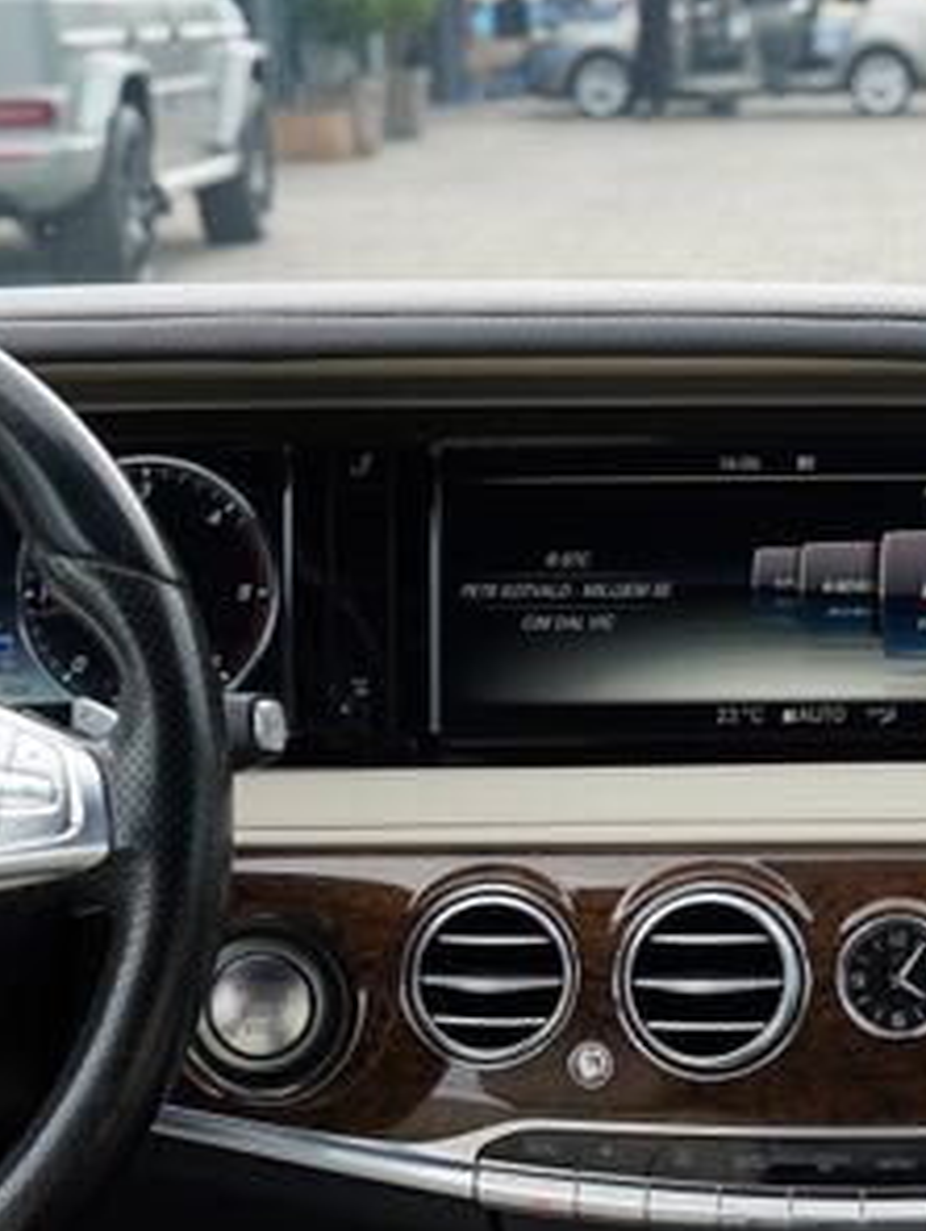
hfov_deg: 18.0
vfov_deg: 24.3
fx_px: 2847
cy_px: 807
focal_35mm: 80
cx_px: 918
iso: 100
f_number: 4.5
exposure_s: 1/80
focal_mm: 24
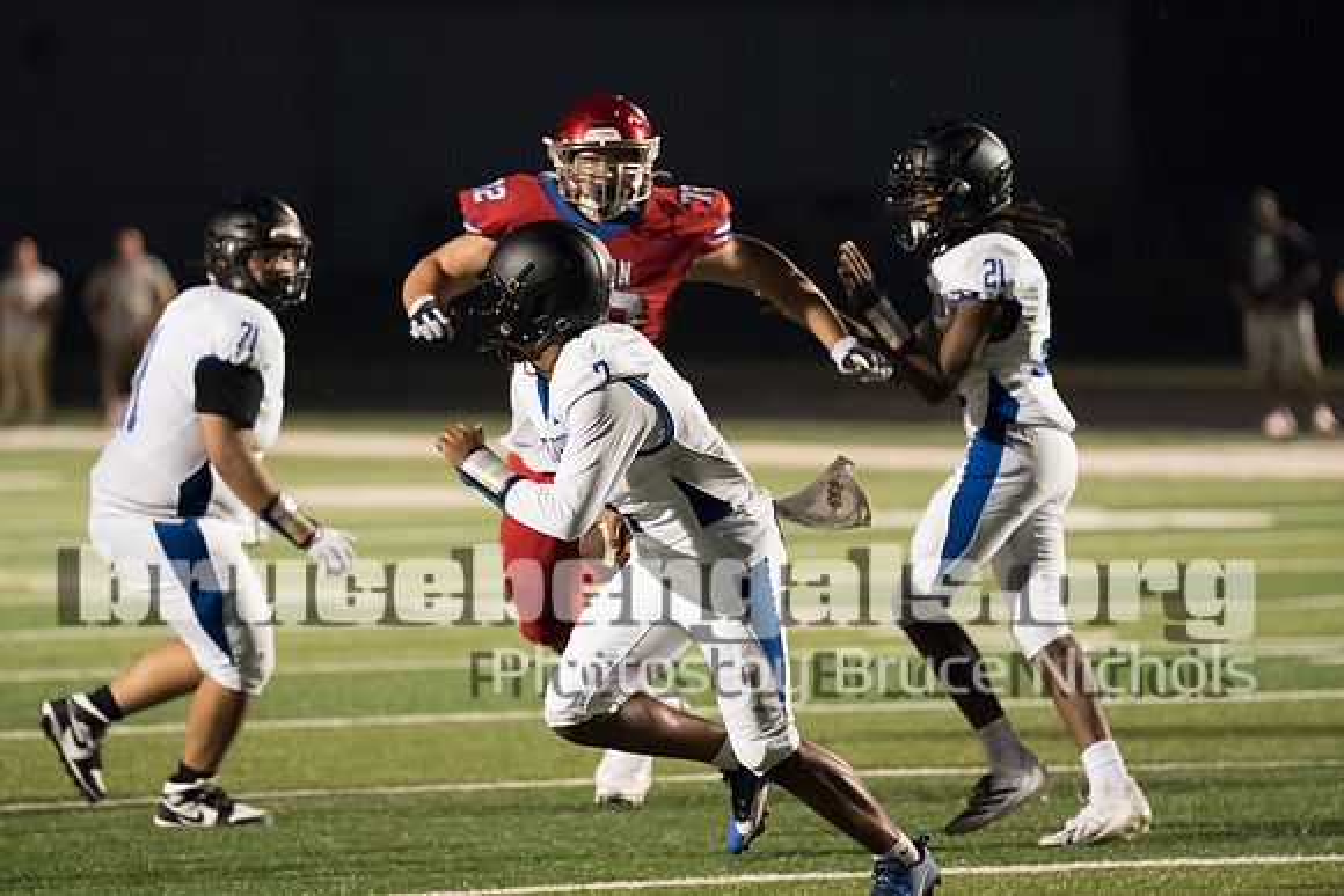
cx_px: 634
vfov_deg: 4.6
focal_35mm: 301
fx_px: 11225
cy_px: 408
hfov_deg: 6.9
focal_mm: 200
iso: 10000
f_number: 2.8
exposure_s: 1/1000
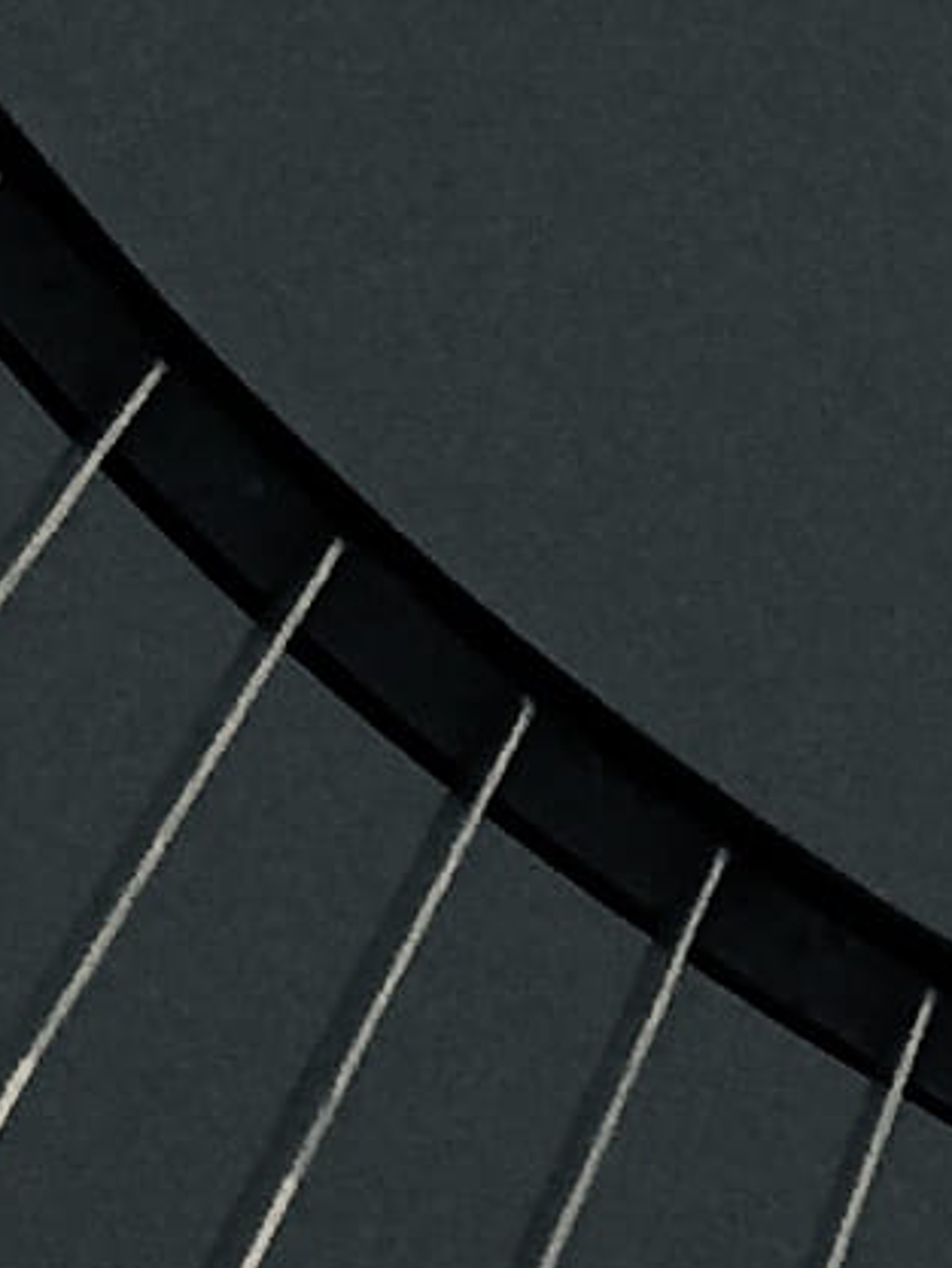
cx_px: 2038
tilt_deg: +85.1
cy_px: -1900
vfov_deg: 8.0
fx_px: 8320
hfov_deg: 6.3
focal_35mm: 227
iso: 50
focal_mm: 4.15
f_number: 2.2
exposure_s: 1/17
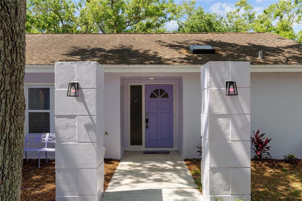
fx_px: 268
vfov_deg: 41.1
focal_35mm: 32
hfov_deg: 58.7
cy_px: 100
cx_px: 151
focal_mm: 32
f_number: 9
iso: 250
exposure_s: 1/100
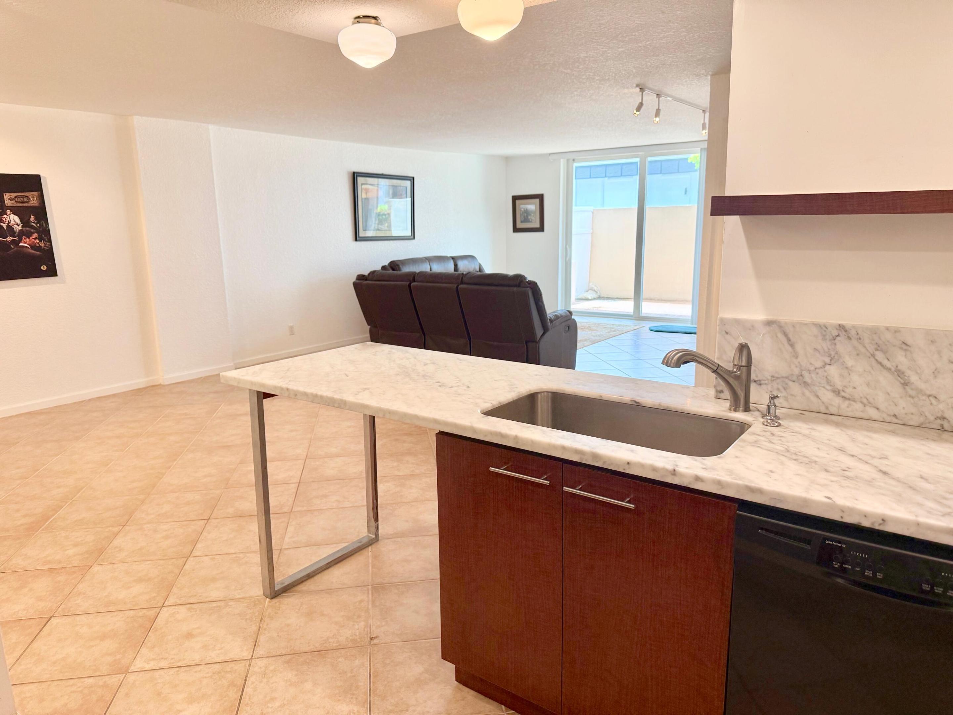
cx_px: 476
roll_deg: +1.0
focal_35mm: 24
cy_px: 358
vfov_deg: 56.8
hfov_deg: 71.6
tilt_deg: -10.6
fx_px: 661
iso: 200
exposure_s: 1/152
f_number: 1.78
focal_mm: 6.76
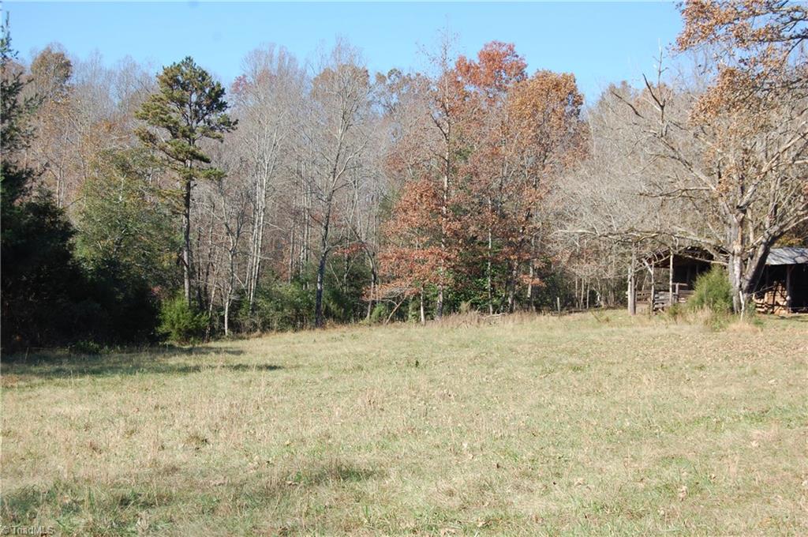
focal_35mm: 63
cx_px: 404
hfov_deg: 31.9
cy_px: 268
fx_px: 1412
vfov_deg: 21.5
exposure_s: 1/250
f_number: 8
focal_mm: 42
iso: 200
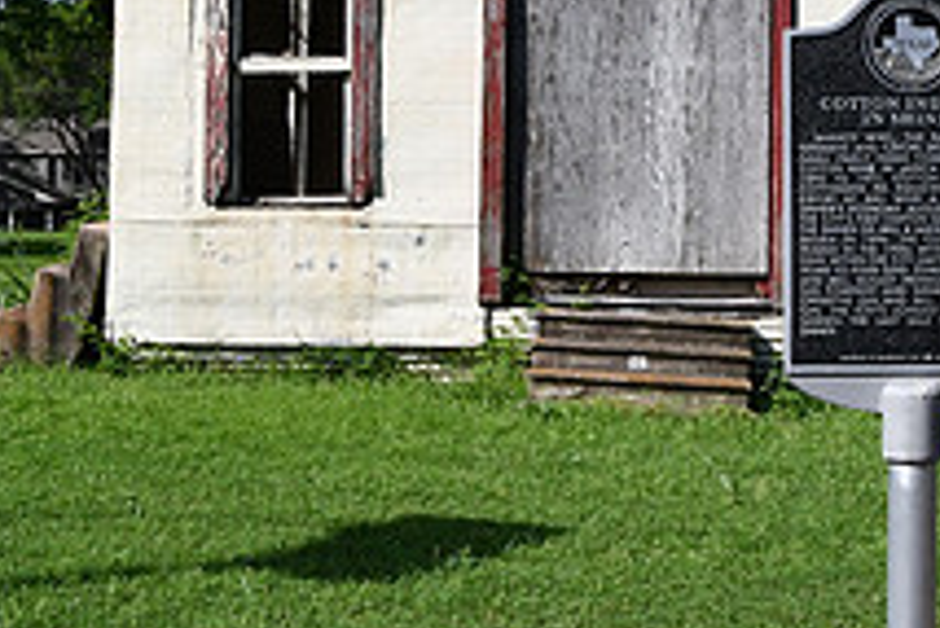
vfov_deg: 16.2
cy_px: 169
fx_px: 2195
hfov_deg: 24.1
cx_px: 624
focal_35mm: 84
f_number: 16
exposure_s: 1/1000
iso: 800
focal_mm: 21
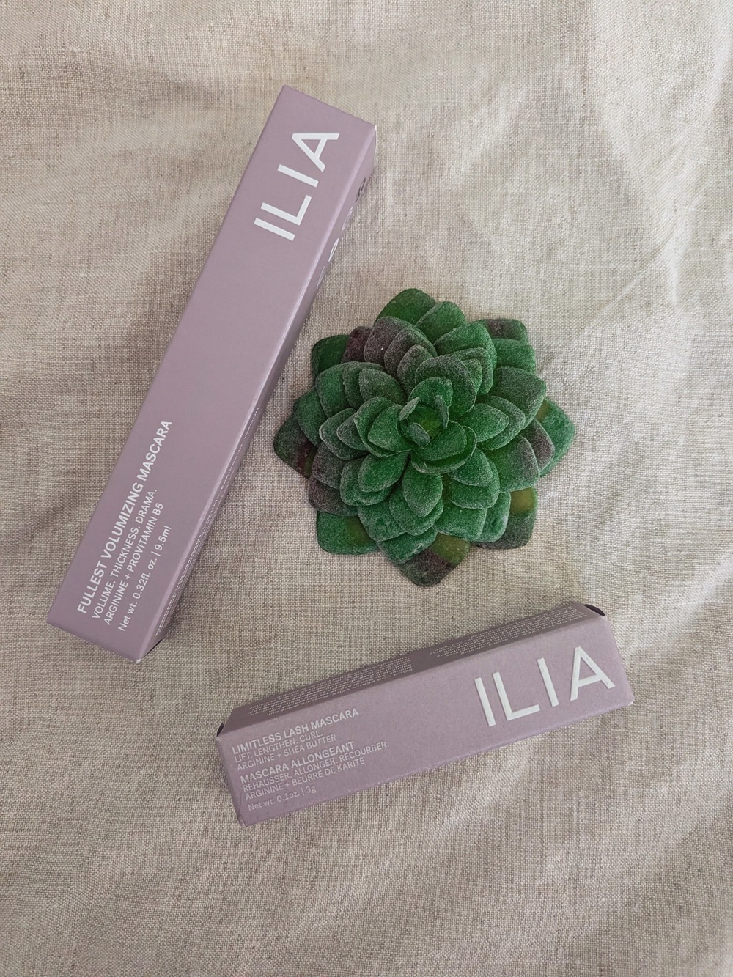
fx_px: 677
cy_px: 488
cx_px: 366
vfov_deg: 71.6
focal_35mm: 24
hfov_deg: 56.8
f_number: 1.7
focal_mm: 4.53
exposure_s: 1/120
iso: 508
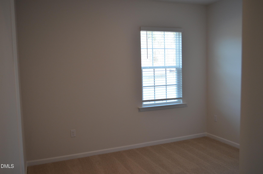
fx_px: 241
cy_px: 87
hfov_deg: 57.3
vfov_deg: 39.8
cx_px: 132
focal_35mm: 33
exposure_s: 1/80
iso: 400
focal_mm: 22
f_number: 4.5
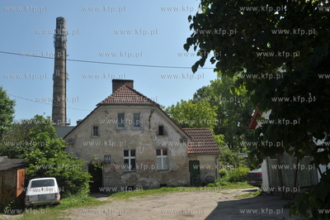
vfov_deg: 38.8
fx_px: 311
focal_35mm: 34
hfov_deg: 55.8
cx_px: 165
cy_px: 110
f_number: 8
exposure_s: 1/800
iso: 400
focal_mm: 34
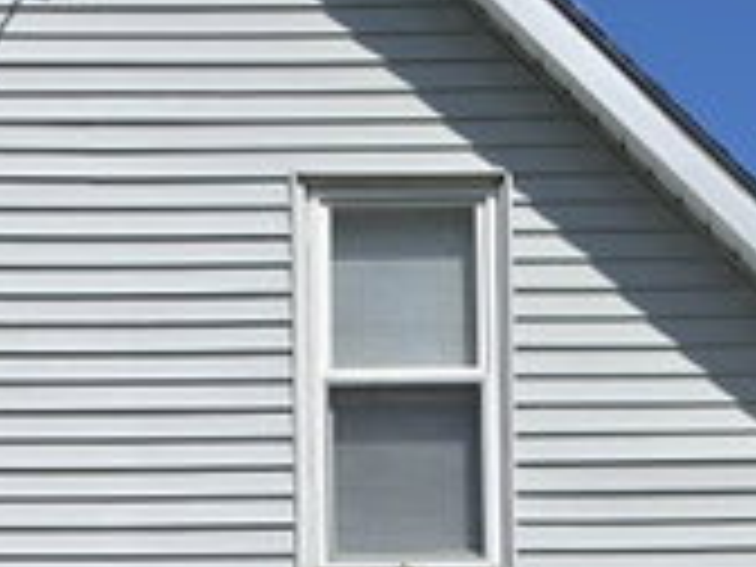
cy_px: 1026
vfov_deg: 10.0
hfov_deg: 14.0
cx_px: 616
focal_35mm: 140
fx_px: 3058
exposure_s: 1/7939
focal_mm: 6.5
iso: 50
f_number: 1.4
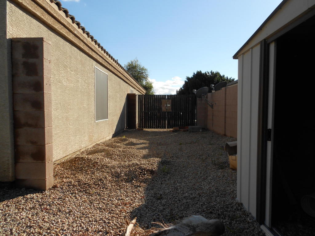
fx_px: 237
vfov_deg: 53.1
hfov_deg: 67.3
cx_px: 158
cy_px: 118
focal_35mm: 26
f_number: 3.2
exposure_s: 1/1000
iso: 80
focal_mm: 4.6
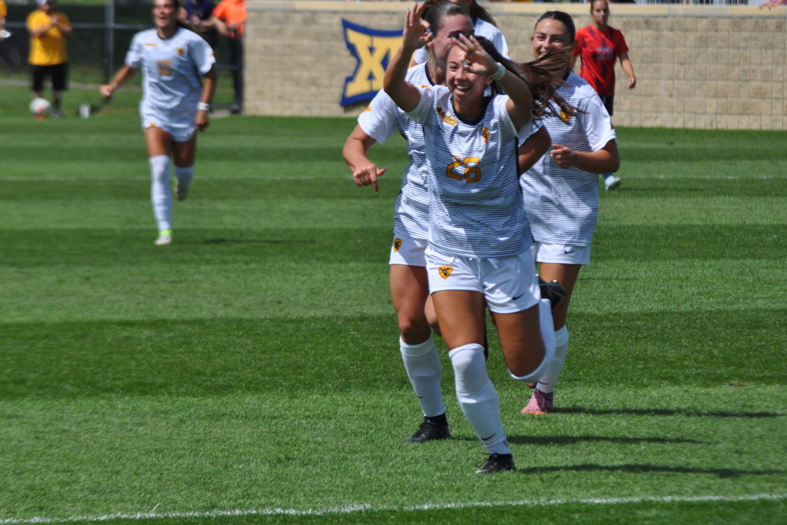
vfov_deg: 3.7
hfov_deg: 5.5
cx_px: 347
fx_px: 8153
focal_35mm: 373
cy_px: 231
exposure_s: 1/1000
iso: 200
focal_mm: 200
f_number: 8
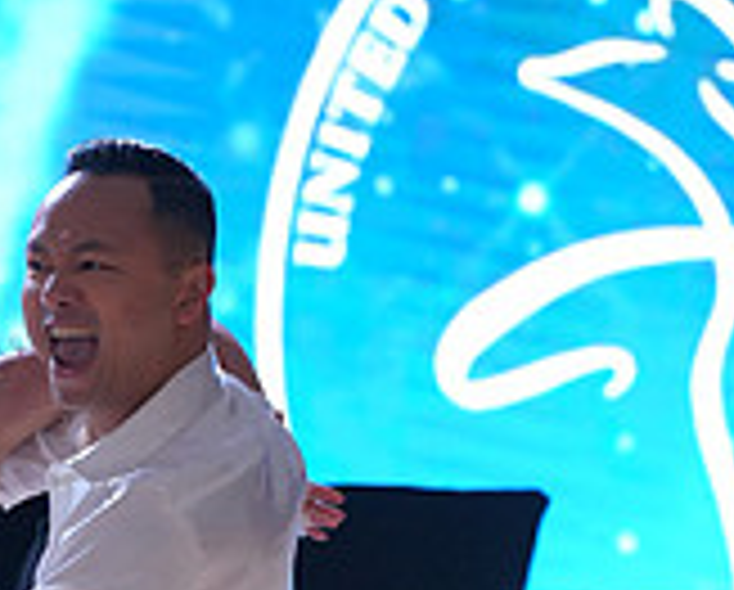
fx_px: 14516
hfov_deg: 2.9
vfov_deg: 2.3
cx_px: -74
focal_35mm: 667
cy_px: 1013
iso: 2000
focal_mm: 200
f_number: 5.6
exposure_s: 1/400
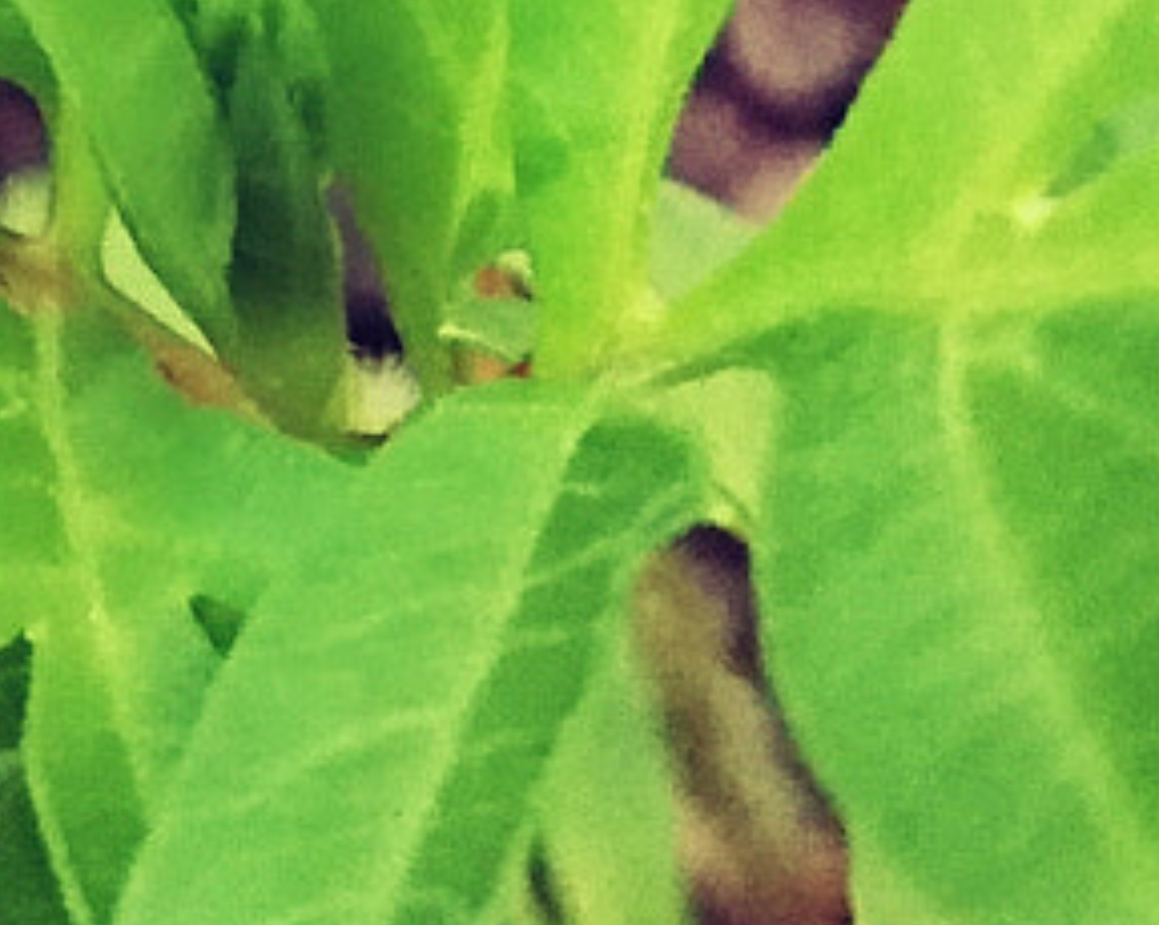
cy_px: -664
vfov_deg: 10.4
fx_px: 4833
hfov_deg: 13.5
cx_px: 8
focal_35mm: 141
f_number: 2.2
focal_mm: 3.81
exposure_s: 1/20
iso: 500
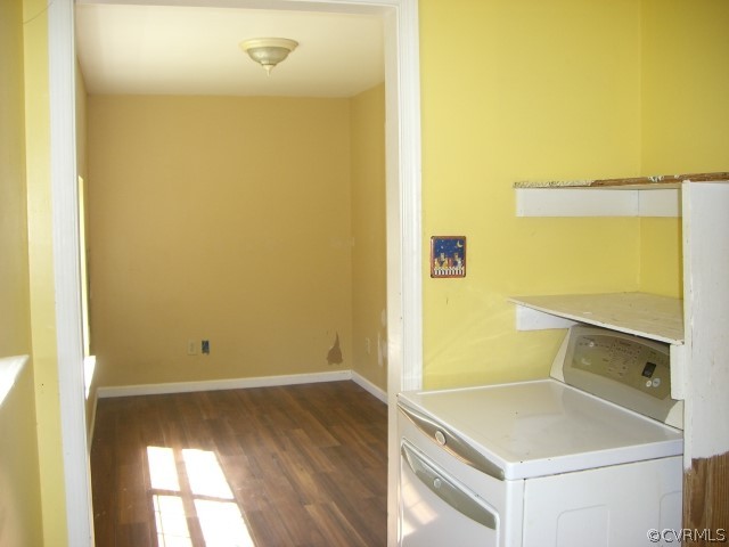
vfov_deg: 37.7
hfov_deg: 49.0
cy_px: 274
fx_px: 800
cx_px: 364
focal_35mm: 38
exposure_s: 1/80
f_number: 2.7
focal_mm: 6.2
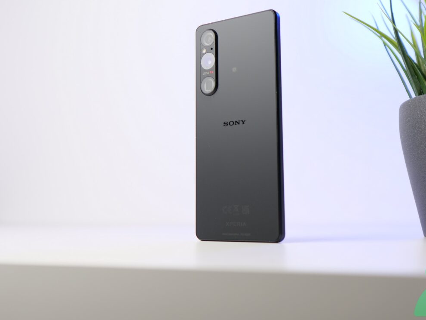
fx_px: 505
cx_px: 232
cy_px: 134
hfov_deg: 45.7
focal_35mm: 41
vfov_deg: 35.1
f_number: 1.8
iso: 200
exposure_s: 1/100
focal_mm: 16
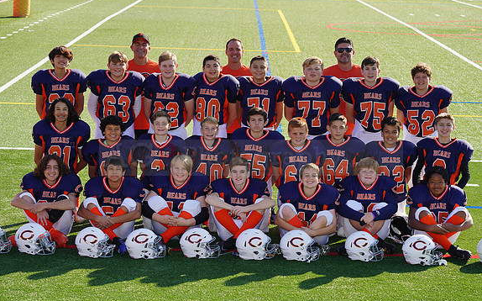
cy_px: 150
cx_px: 240
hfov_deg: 20.2
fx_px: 1352
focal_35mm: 103
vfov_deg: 12.7
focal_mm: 100
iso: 100
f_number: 6.3
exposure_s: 1/250
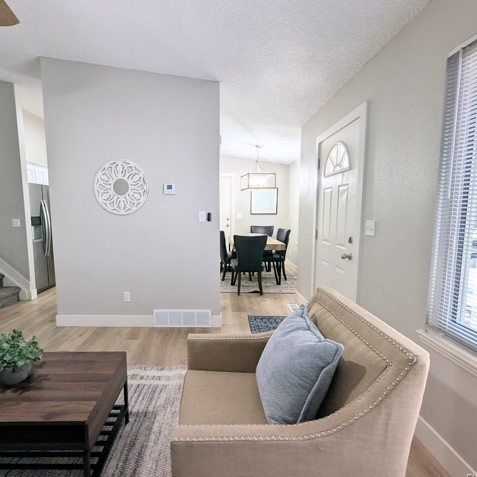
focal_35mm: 16
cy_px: 238
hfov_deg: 86.8
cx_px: 202
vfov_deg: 87.4
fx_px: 249
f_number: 2.2
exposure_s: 1/123
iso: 42
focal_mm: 1.95
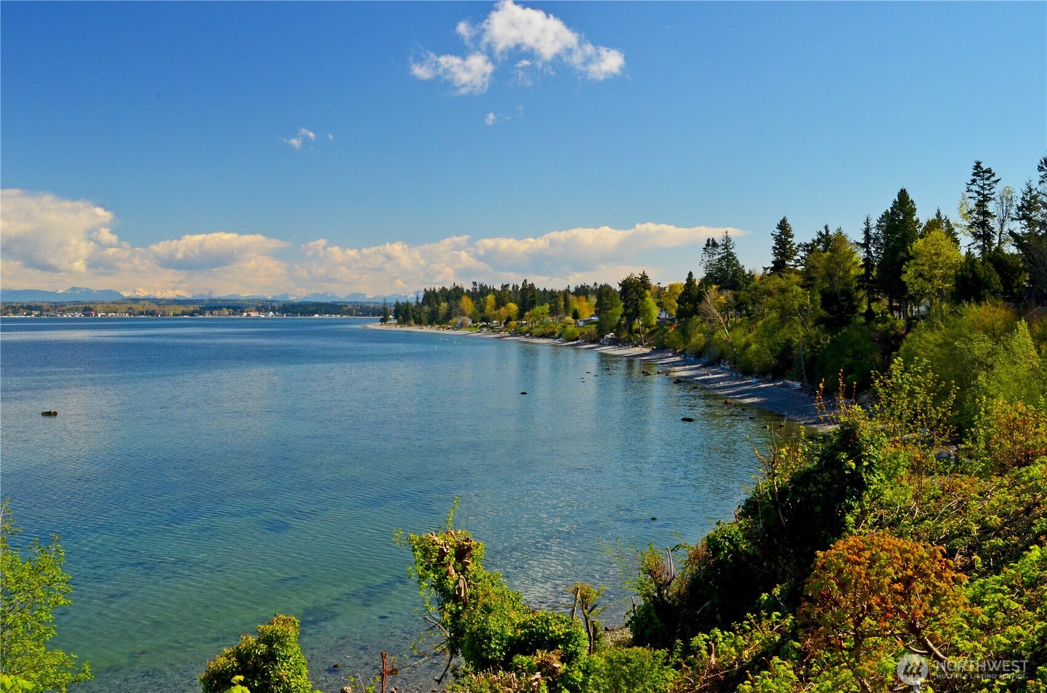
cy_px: 346
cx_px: 524
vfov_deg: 31.8
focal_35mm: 42
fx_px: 1219
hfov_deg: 46.5
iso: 640
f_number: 20
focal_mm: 28
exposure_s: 1/100
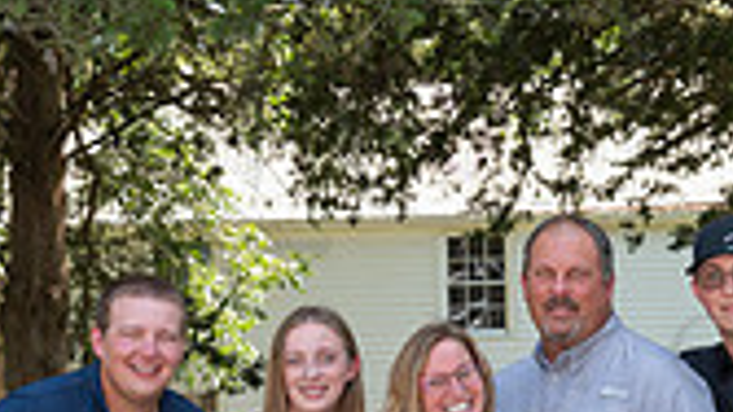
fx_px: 2741
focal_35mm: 141
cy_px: 508
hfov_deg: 15.2
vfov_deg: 8.5
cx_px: 456
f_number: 8
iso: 800
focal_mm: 50
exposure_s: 1/250
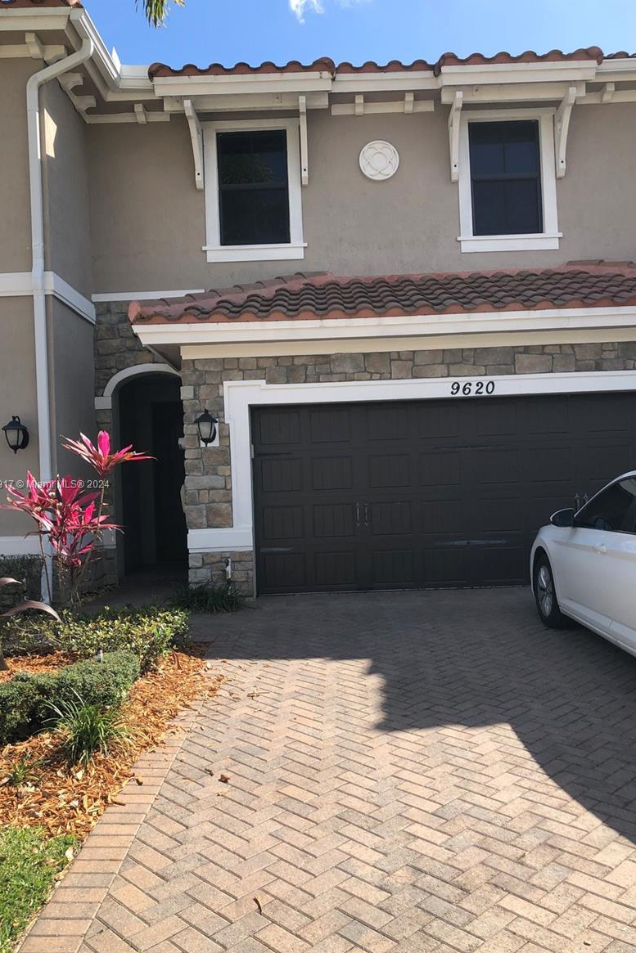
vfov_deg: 61.9
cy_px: 485
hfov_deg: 43.6
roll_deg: +3.4
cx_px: 328
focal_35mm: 30
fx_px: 795
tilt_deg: +1.7
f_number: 1.8
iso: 20
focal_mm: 3.99
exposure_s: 1/934
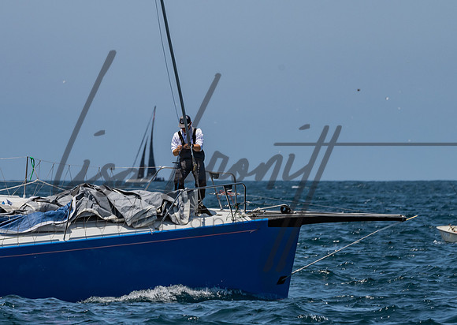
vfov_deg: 2.8
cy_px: 132
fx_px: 6559
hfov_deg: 4.0
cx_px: 206
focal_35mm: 506
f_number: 8
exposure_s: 1/1000
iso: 320
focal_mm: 290
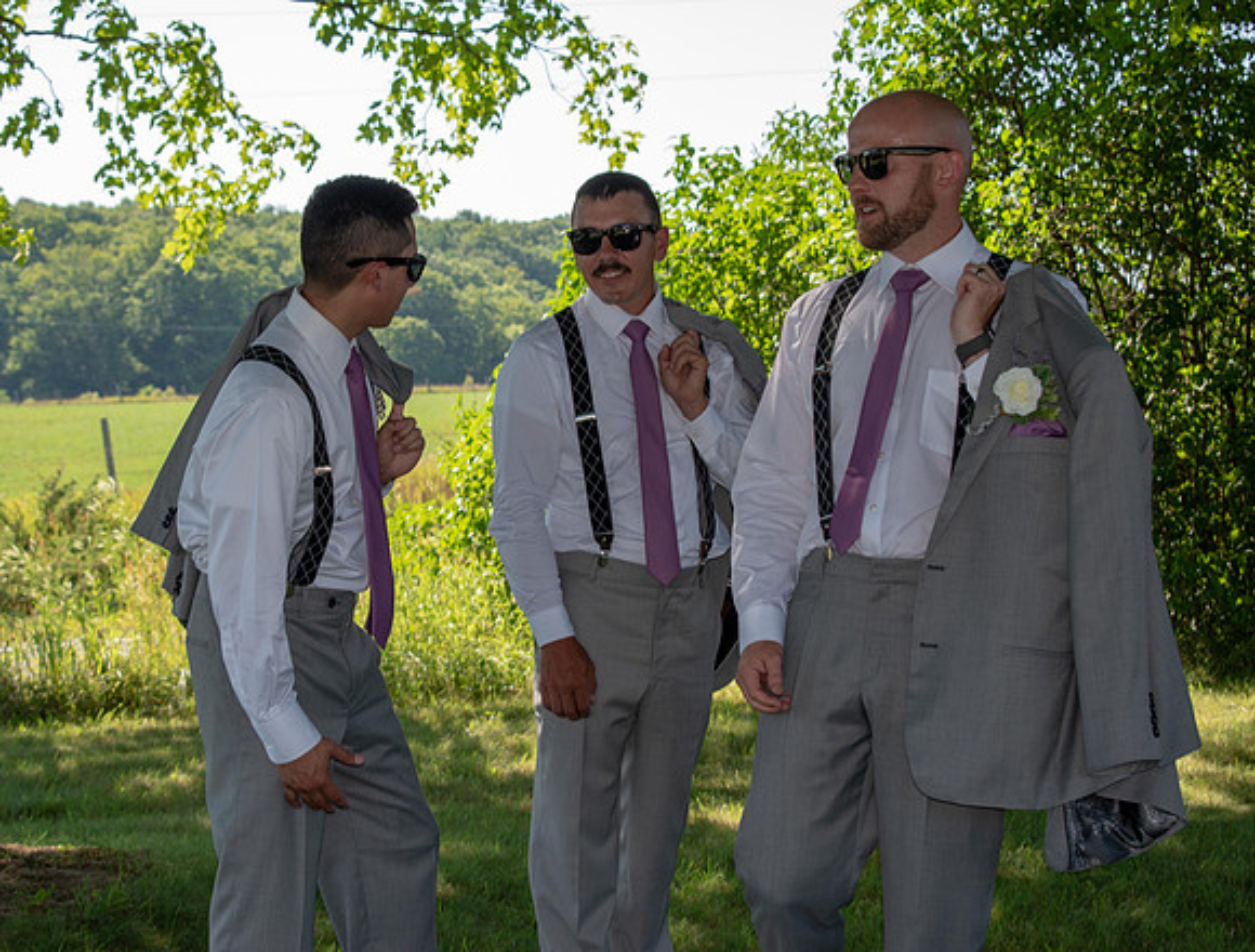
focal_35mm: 78
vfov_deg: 18.9
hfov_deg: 24.8
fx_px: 2856
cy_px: 476
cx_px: 541
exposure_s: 1/160
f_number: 6.3
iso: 100
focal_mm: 48
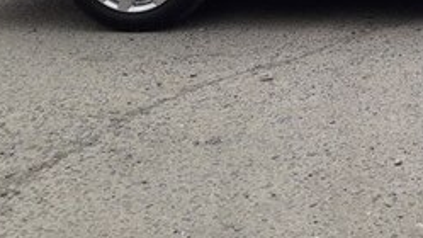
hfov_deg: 25.0
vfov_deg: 14.4
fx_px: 875
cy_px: -130
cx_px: 482
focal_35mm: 78
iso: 40
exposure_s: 1/1880
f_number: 1.9
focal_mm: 3.6
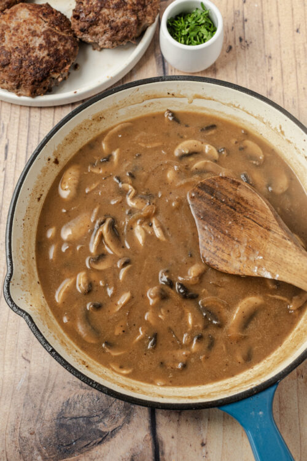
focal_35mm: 50
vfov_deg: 39.6
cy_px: 230
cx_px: 154
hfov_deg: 27.0
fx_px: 640
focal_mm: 50
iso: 320
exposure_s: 1/15
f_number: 7.1
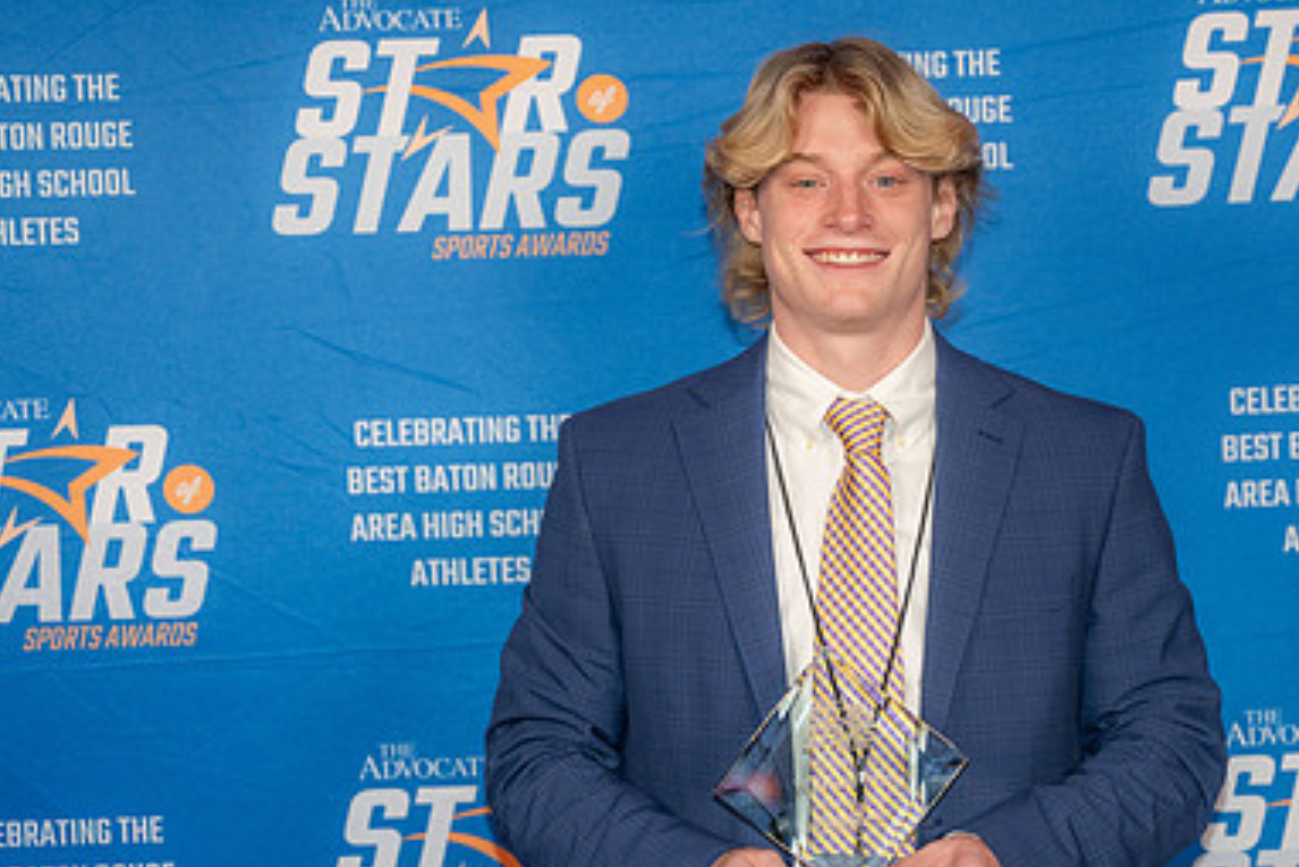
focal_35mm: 91
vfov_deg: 15.0
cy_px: 539
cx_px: 850
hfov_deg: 22.3
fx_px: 3285
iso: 400
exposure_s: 1/200
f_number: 3.2
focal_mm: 60
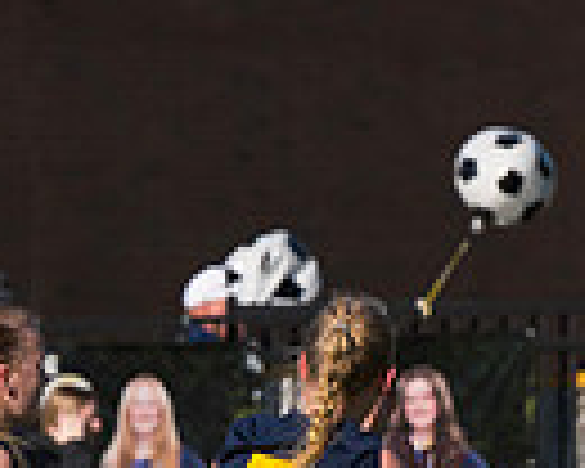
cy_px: 752
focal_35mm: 1256
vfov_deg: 1.2
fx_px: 21746
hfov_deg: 1.5
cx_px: 306
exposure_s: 1/1600
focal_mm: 200
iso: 250
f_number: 5.6
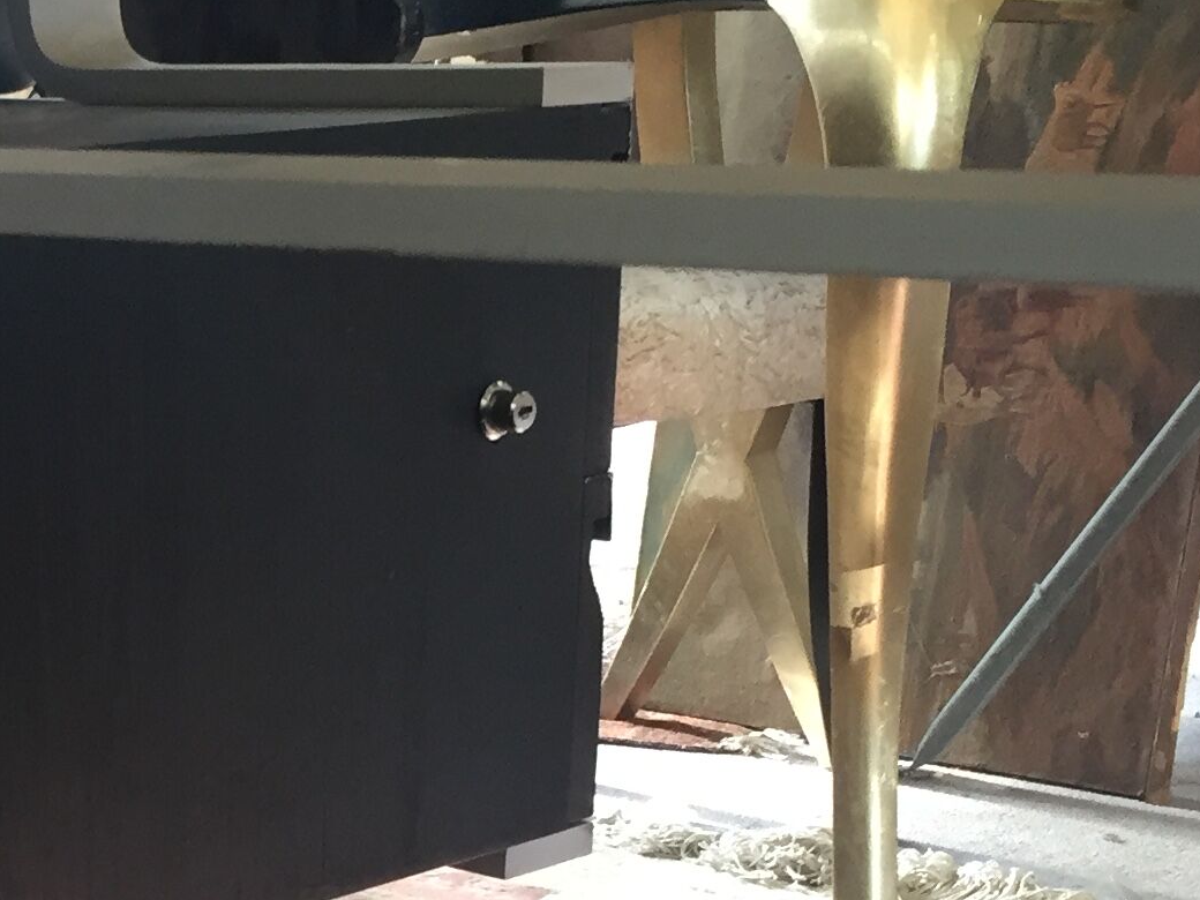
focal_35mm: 91
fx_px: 3155
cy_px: 892
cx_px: -335
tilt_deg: -16.2
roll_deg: +2.3
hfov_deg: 19.9
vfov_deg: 15.9
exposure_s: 1/33
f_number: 2.2
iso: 50
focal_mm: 4.15
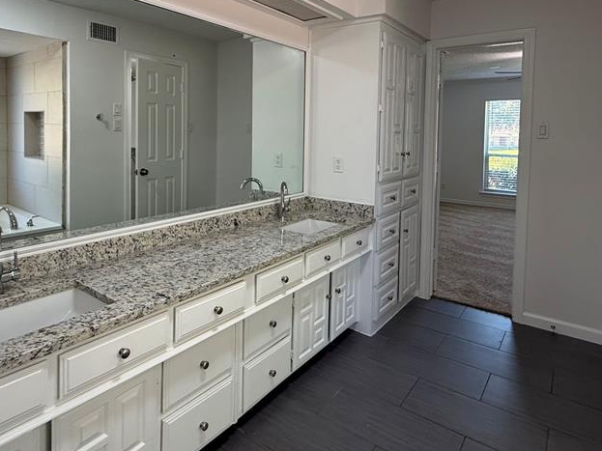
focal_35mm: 23
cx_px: 285
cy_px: 144
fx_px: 400
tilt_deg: -0.2
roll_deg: -1.1
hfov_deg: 73.9
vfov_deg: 57.3
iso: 200
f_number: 2.2
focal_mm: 2.22
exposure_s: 1/120
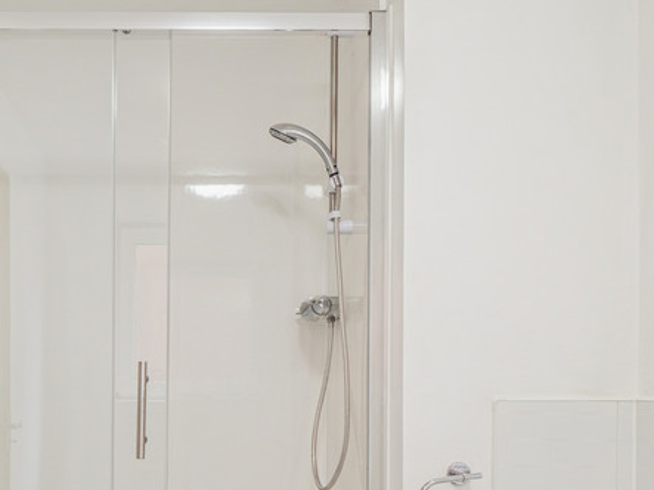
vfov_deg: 36.9
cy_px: 413
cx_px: 142
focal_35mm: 37
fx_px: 699
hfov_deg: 47.7
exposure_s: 1/10
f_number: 8
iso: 400
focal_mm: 8
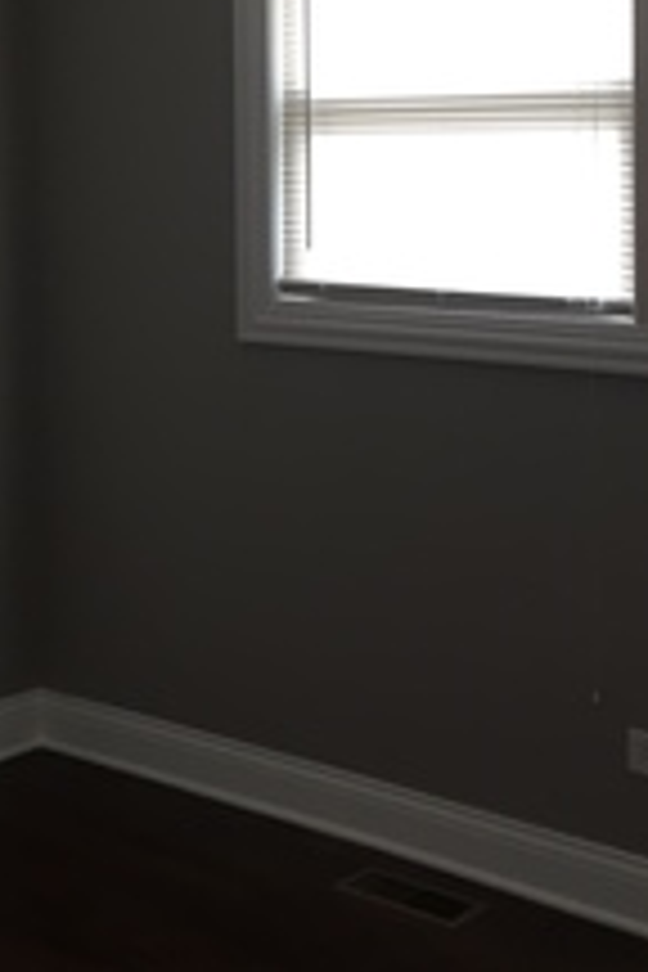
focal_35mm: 67
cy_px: 216
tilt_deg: -0.2
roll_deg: +1.5
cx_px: 158
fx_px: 1809
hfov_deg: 20.1
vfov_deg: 29.5
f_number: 2.2
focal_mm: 4.15
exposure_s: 1/30
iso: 32
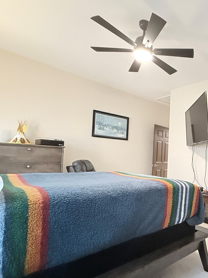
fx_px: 184
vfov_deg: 73.7
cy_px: 153
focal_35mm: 23
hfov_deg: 51.4
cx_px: 190
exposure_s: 1/60
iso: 1250
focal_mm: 2.22
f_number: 2.2
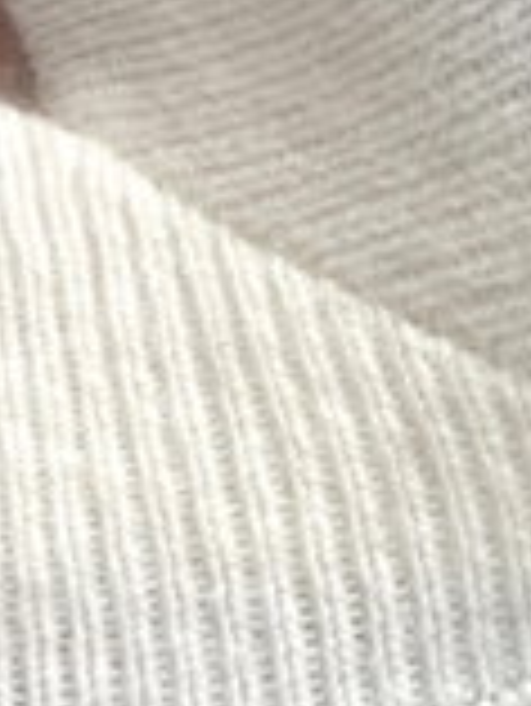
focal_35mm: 85
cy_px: -182
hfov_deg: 15.9
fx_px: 1736
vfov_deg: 21.1
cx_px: -270
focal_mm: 5.1
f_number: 1.6
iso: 125
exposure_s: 1/120
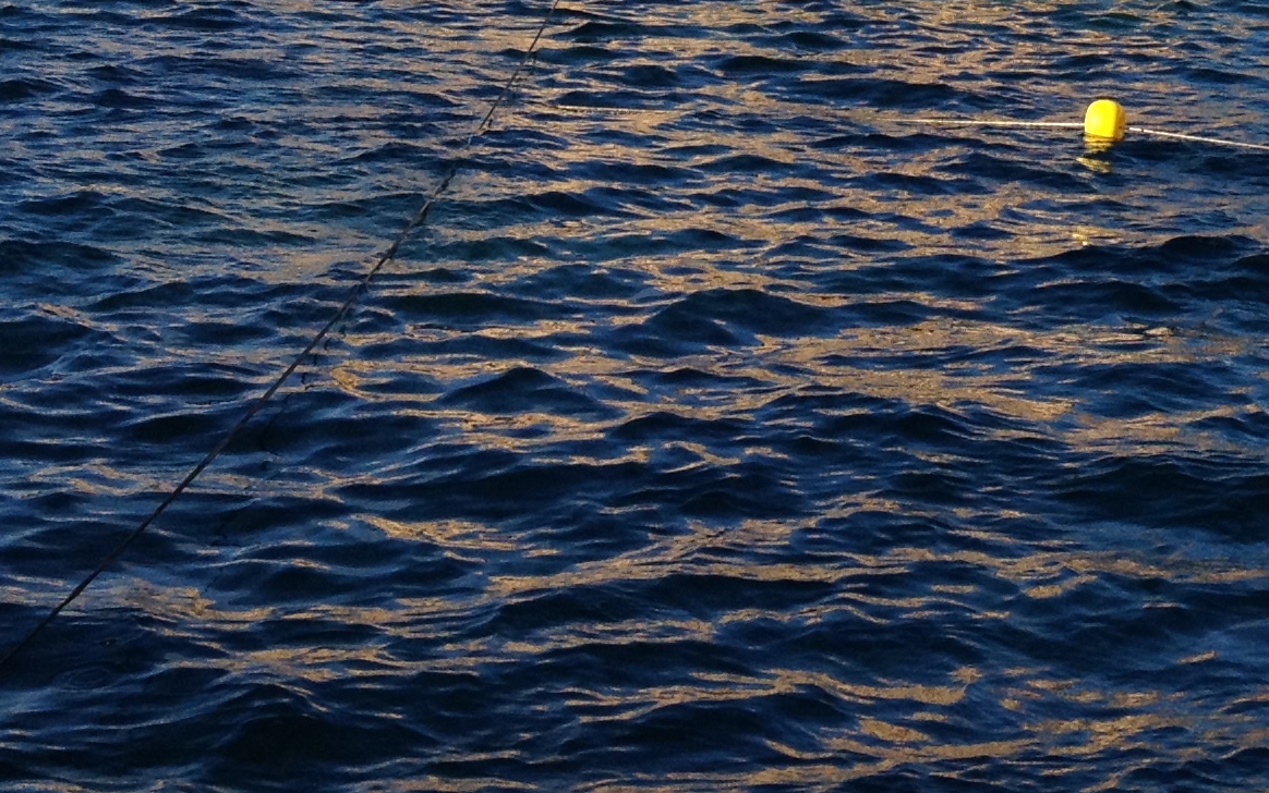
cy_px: -415
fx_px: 3597
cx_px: 1261
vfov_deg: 12.0
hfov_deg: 19.4
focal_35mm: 104
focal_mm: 4.28
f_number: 2.4
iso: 64
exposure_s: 1/1416
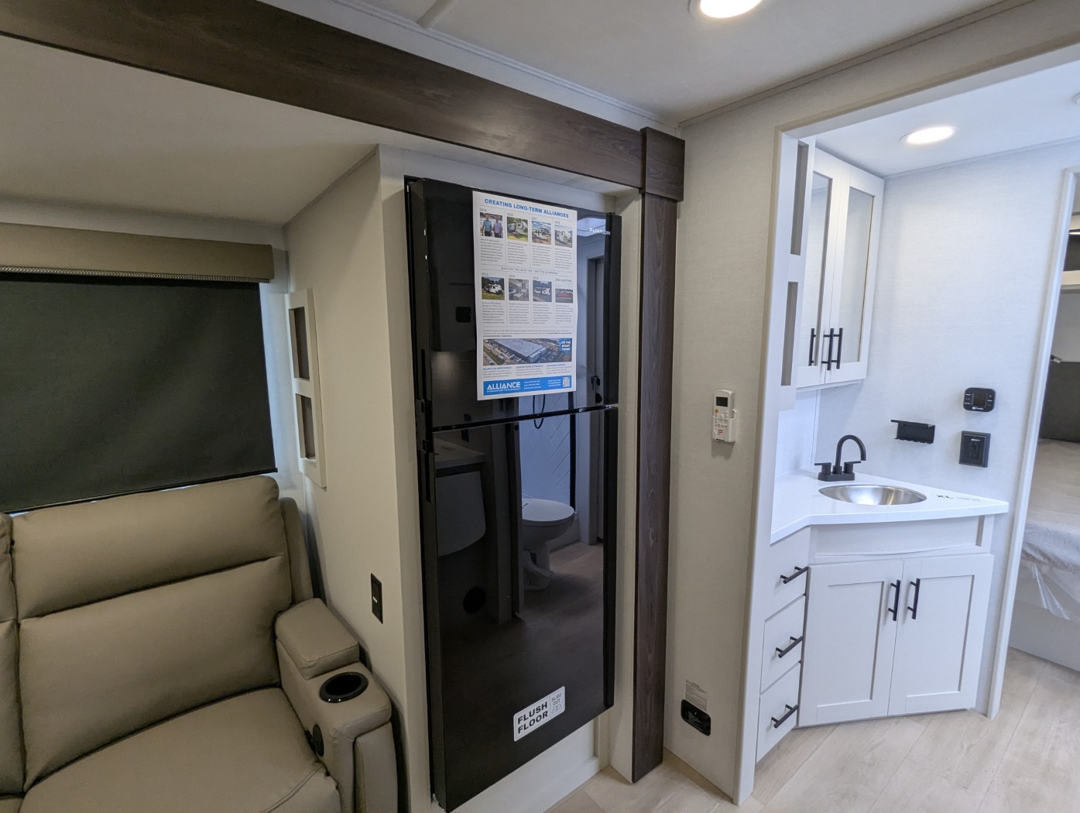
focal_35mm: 16
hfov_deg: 94.4
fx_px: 500
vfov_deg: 78.2
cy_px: 406
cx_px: 540
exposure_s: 1/128
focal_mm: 2.35
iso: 157
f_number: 2.2
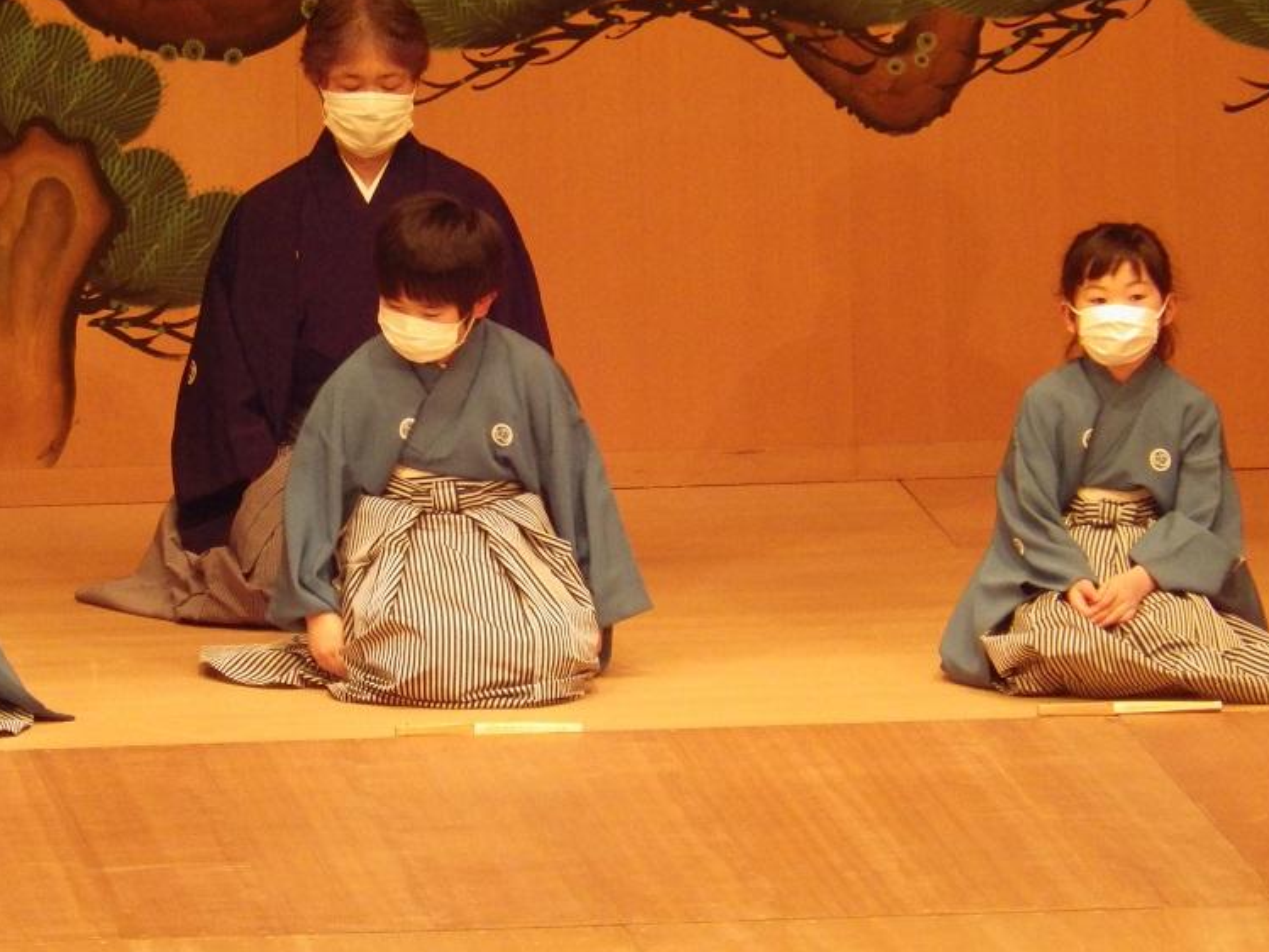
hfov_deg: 3.3
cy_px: 452
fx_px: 21779
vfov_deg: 2.5
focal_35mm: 594
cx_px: 488
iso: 800
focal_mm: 79.9
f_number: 6
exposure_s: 1/80
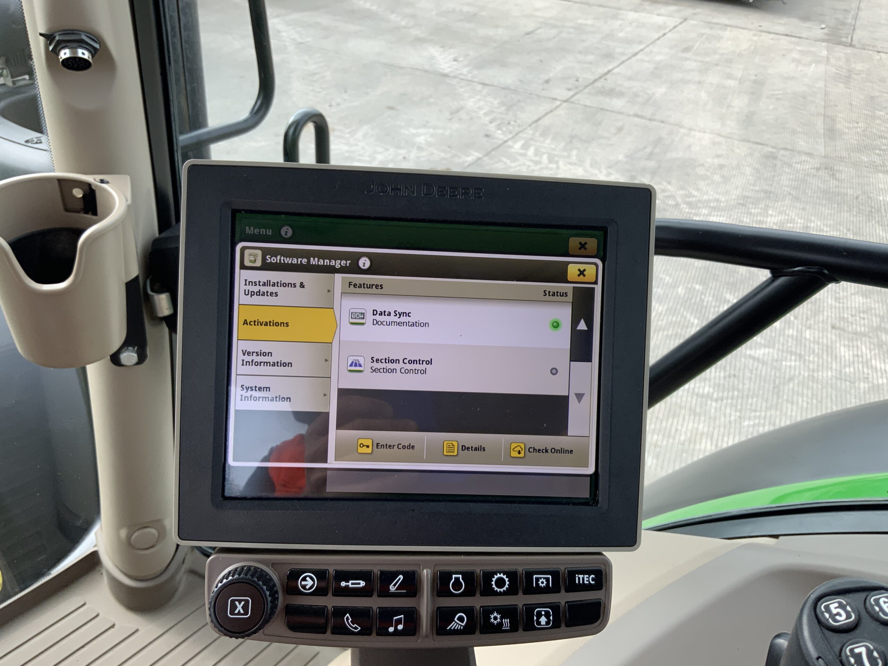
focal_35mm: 29
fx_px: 744
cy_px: 333
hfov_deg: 61.7
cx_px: 444
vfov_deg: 48.2
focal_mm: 3
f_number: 1.8
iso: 16
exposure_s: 1/268
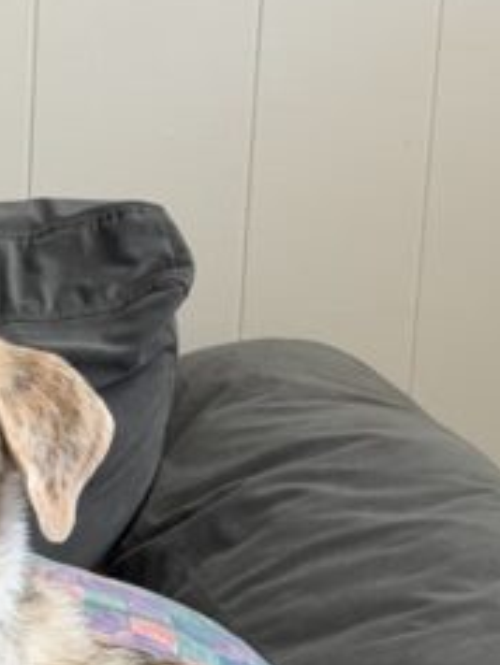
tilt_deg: -23.3
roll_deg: -2.0
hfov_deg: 7.1
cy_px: 769
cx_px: -28
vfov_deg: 9.4
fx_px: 3983
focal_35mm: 207
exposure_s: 1/60
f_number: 1.78
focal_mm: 6.76
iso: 160
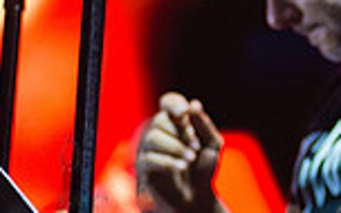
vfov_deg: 3.2
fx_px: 3801
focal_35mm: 409
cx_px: 503
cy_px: -154
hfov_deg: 5.1
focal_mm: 105
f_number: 3.5
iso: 3200
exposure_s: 1/200
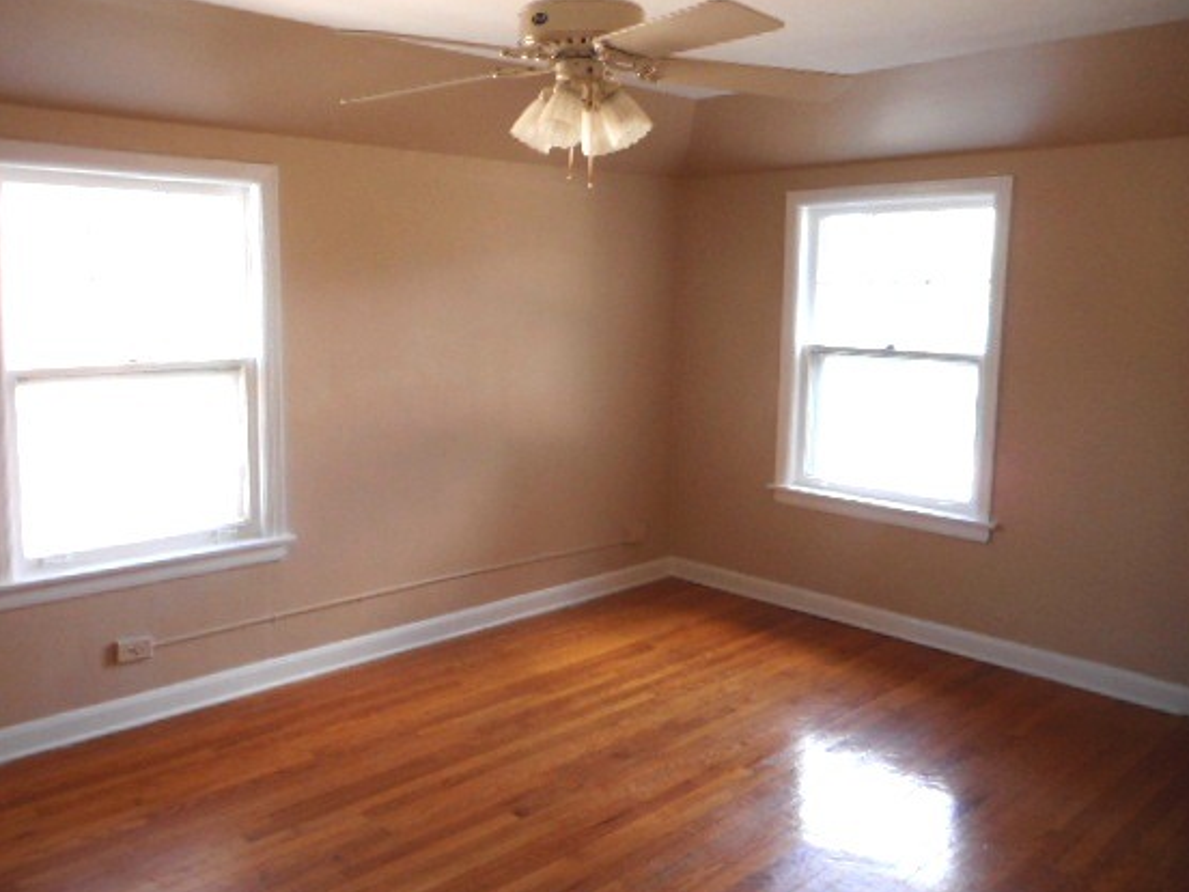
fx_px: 996
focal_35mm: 29
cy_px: 407
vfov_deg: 48.2
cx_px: 515
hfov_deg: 61.4
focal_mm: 4.5
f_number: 3.7
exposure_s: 1/30
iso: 100
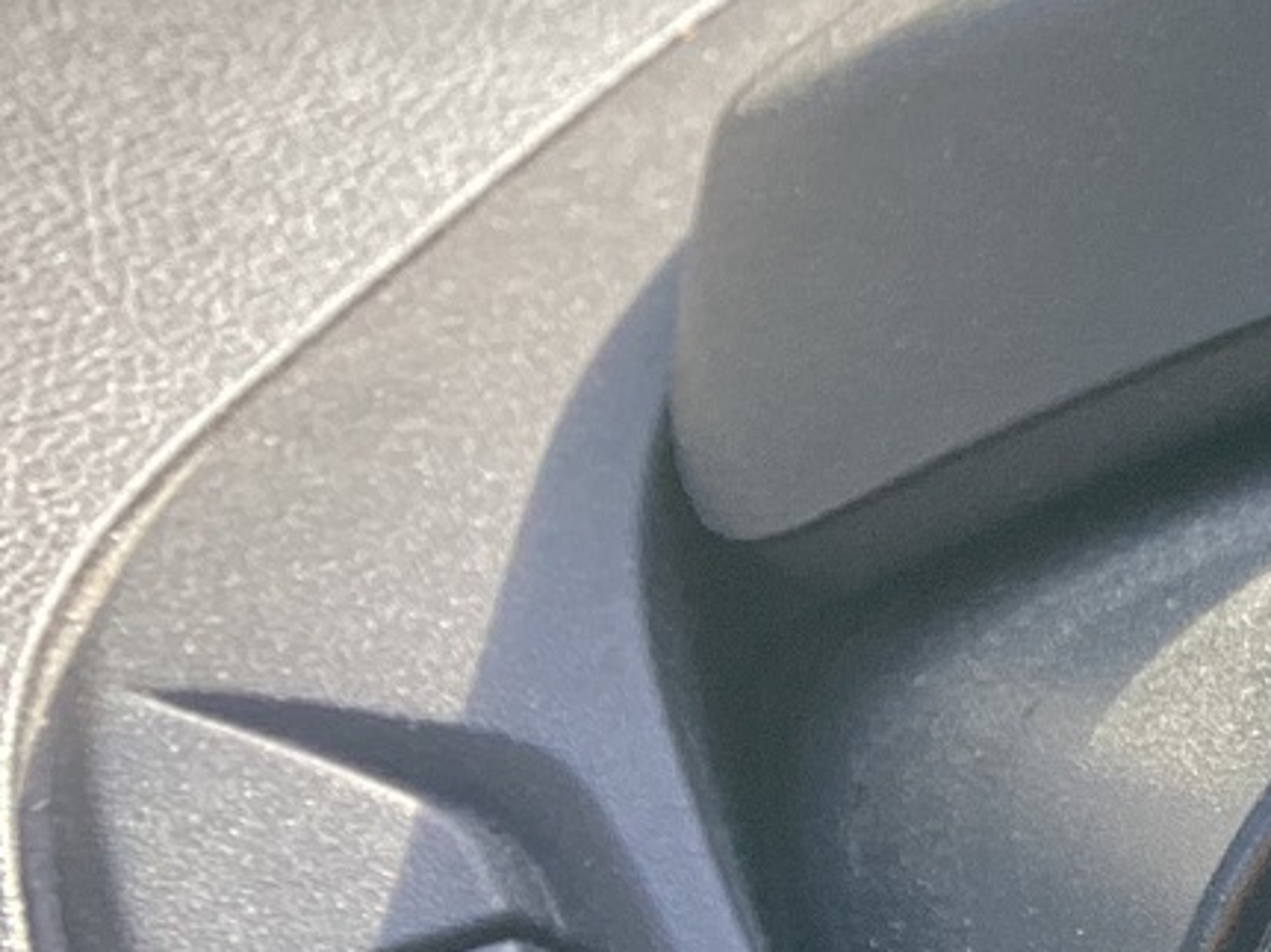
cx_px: 1828
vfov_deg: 12.8
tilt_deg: -26.5
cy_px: 799
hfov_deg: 15.9
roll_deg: -0.8
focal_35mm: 115
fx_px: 4221
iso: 40
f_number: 2.4
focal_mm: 3.3
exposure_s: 1/120
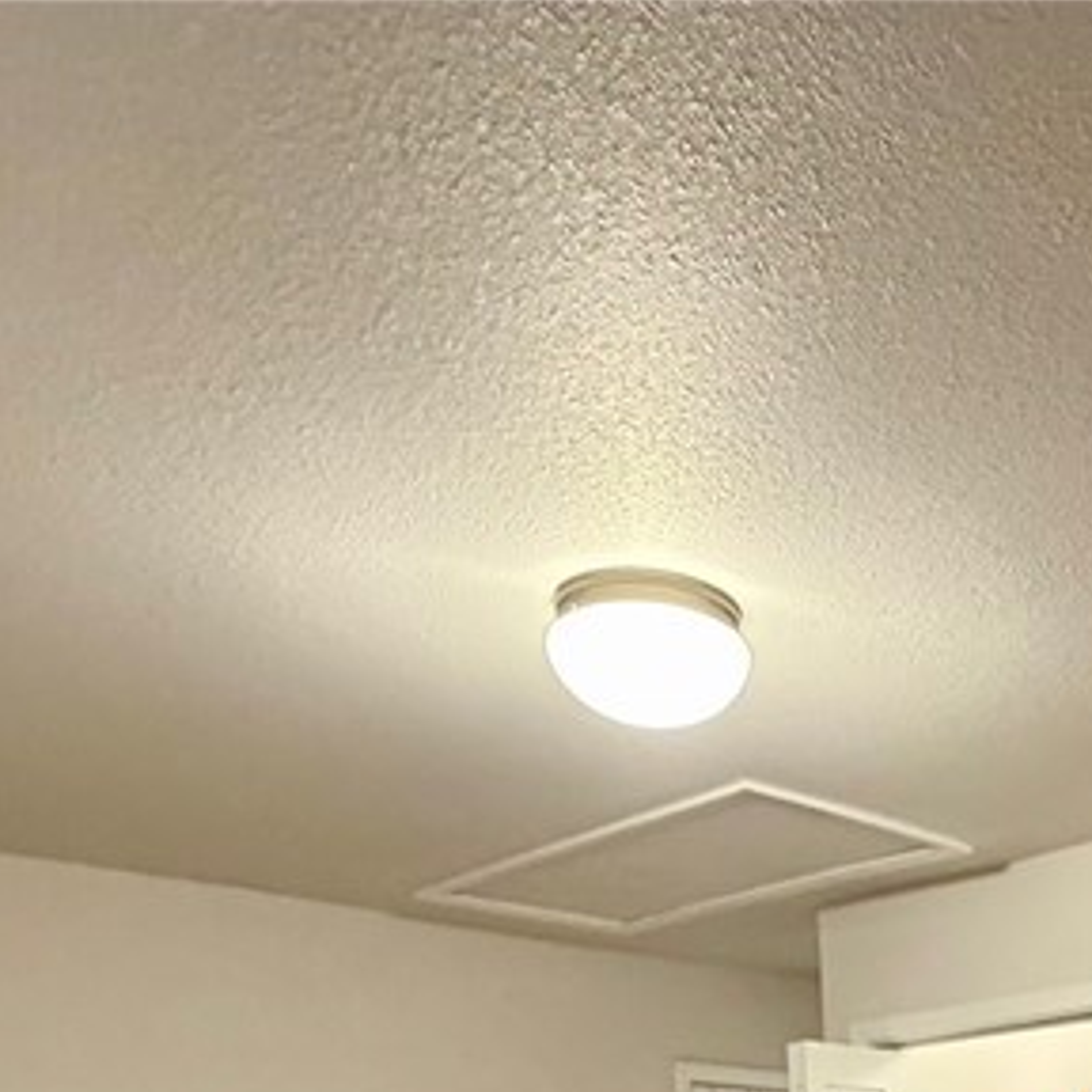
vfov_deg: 29.8
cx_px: 1088
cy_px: 1452
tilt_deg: -7.4
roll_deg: +0.9
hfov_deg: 34.9
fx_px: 1570
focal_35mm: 44
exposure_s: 1/60
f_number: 2.2
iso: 640
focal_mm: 2.22
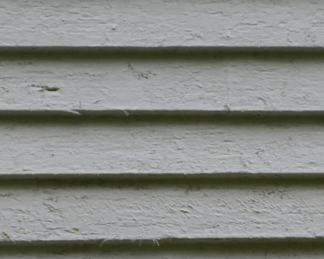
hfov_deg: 4.5
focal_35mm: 431
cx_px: 85
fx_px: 4127
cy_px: 454
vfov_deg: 3.6
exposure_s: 1/160
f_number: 6.3
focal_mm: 55
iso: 100
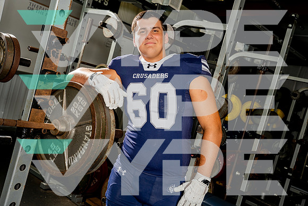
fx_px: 349
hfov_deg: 47.6
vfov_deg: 32.8
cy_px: 103
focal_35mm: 41
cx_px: 153
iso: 250
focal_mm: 40
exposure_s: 1/250
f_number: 5.6
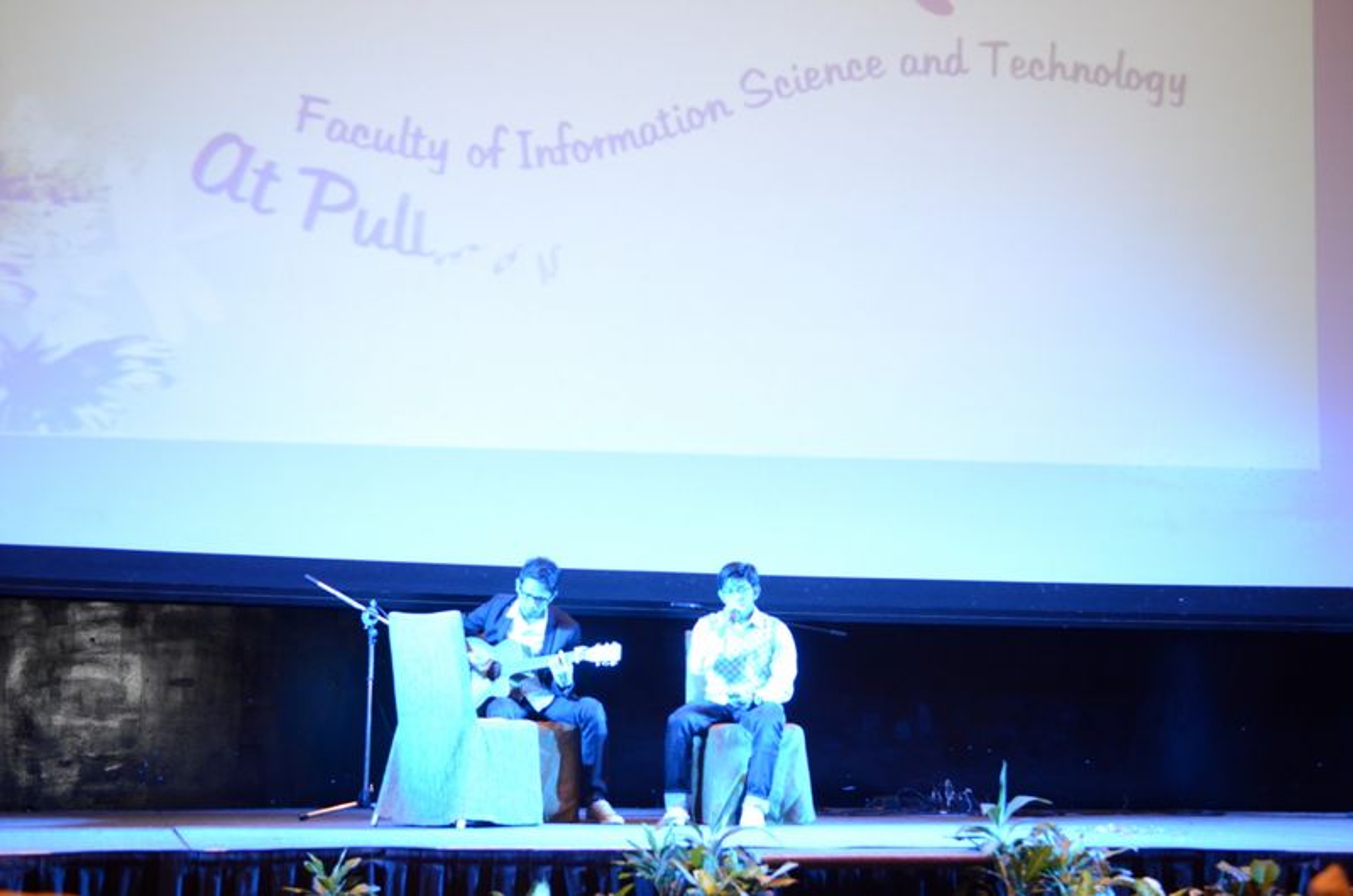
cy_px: 448
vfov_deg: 22.5
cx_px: 676
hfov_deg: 33.5
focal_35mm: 60
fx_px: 2250
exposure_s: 1/80
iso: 1600
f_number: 2.8
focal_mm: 40
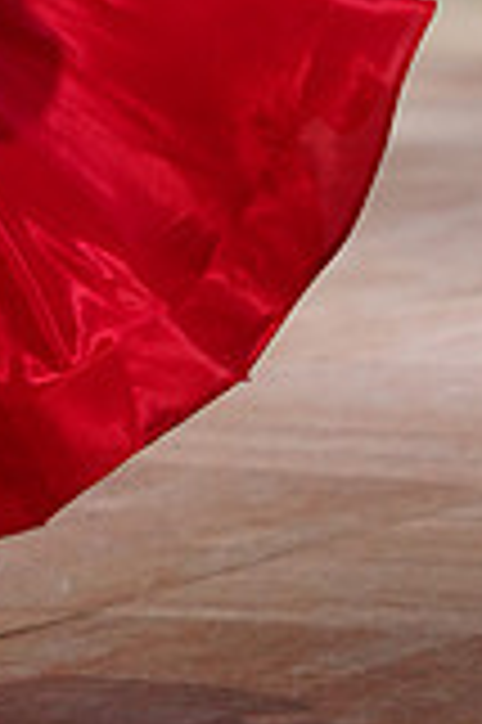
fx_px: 8493
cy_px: -468
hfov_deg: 3.2
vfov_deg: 4.8
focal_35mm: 422
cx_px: -349
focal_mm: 117
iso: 2500
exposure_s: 1/320
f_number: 4
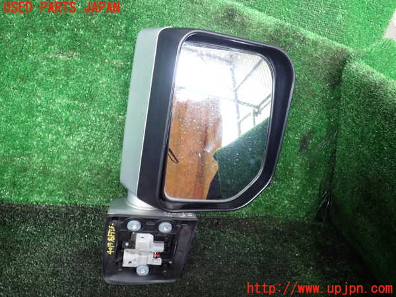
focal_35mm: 30
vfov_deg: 46.8
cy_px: 148
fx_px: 343
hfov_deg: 60.0
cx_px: 198
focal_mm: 5.4
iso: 200
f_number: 2.3
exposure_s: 1/30
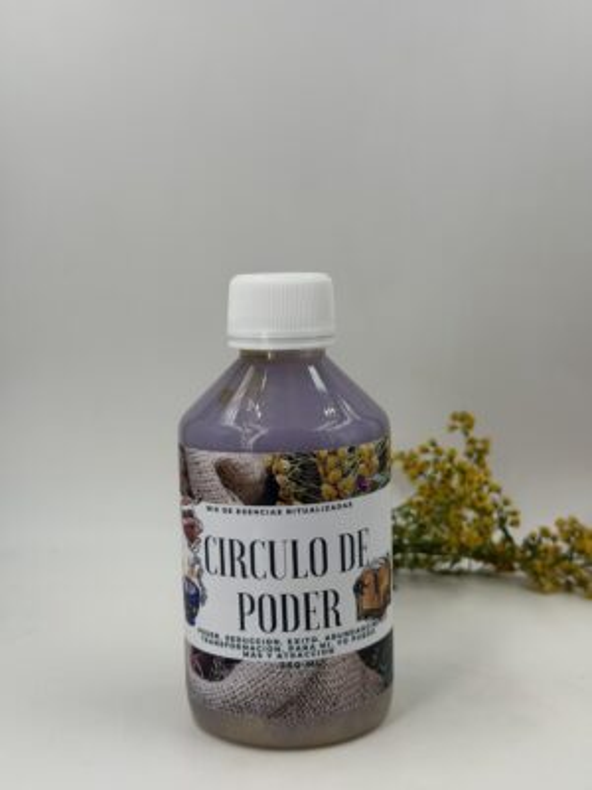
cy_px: 395
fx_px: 1095
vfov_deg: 39.7
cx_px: 296
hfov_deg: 30.3
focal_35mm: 48
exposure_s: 1/2033
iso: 64
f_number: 1.78
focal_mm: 6.76
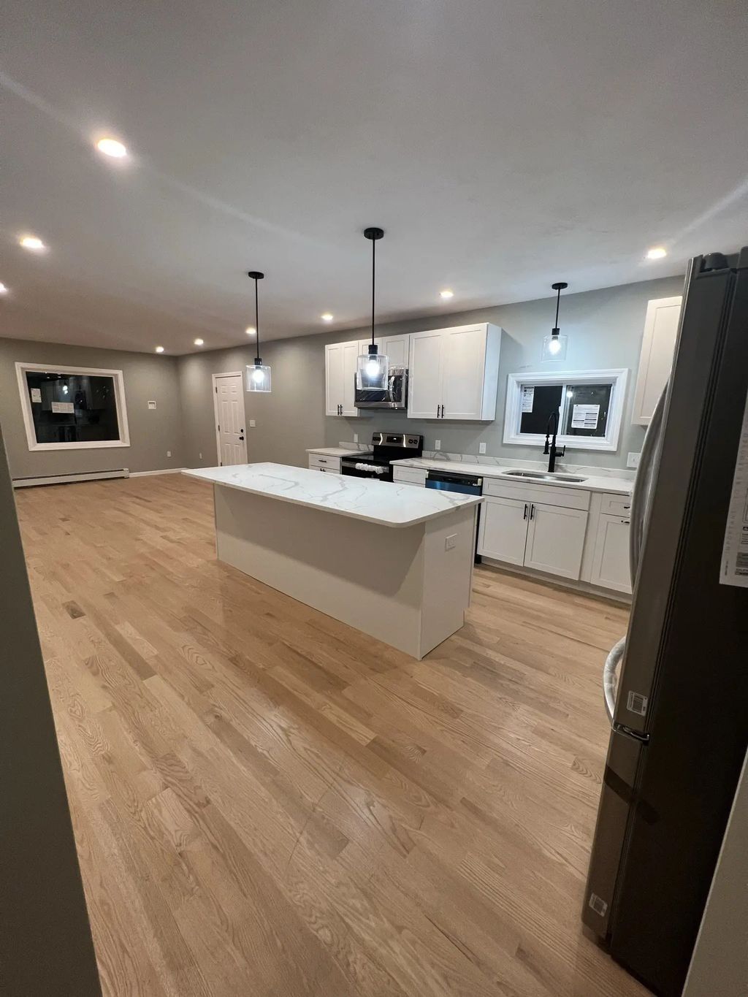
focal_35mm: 13
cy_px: 498
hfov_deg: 89.9
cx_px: 374
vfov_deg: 106.2
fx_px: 374
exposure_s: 1/120
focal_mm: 1.57
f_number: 1.8
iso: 160
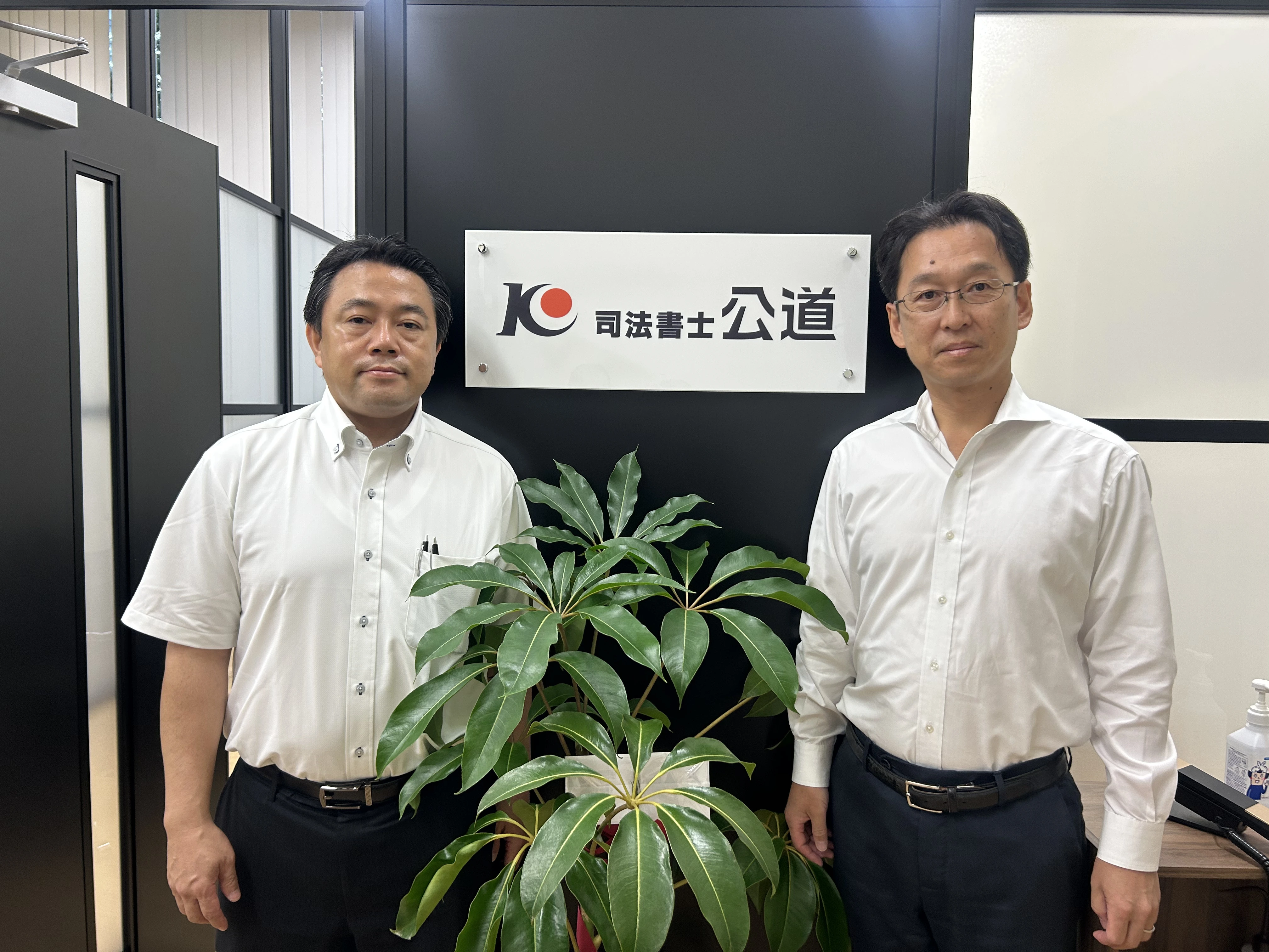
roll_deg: -1.1
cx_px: 634
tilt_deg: -4.8
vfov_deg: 53.1
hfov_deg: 67.3
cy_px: 476
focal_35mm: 26
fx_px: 953
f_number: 1.5
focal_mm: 5.7
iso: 100
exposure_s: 1/100
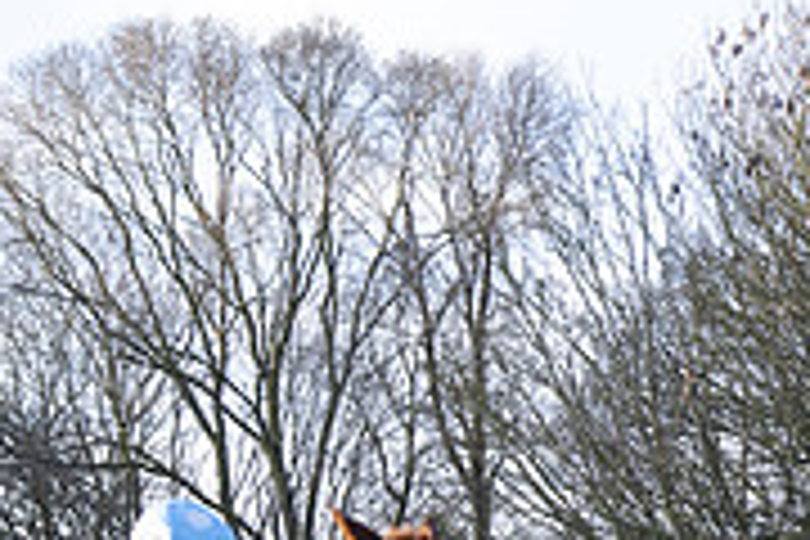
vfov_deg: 8.5
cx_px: 1296
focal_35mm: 158
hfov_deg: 12.2
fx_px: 3555
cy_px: 812
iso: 800
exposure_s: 1/2000
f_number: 2.8
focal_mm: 49
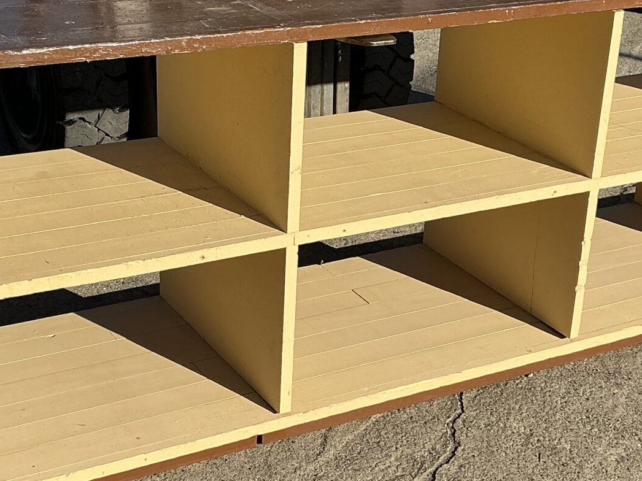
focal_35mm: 71
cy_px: 236
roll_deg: -2.3
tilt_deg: -22.7
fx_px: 1316
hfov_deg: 27.4
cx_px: 366
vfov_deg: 20.7
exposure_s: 1/1984
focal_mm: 3
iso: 25
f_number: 1.8
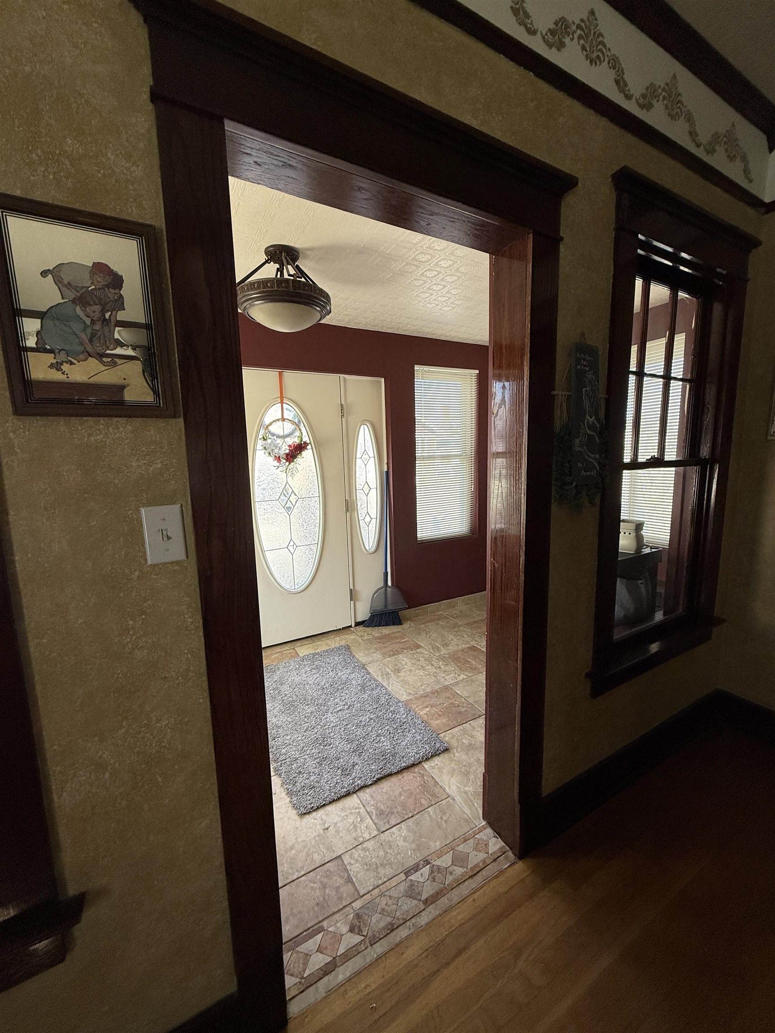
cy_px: 516
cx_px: 388
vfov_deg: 102.1
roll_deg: +2.0
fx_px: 418
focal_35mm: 14
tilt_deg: -7.4
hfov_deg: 85.7
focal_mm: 2.22
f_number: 2.2
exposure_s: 1/99
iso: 125
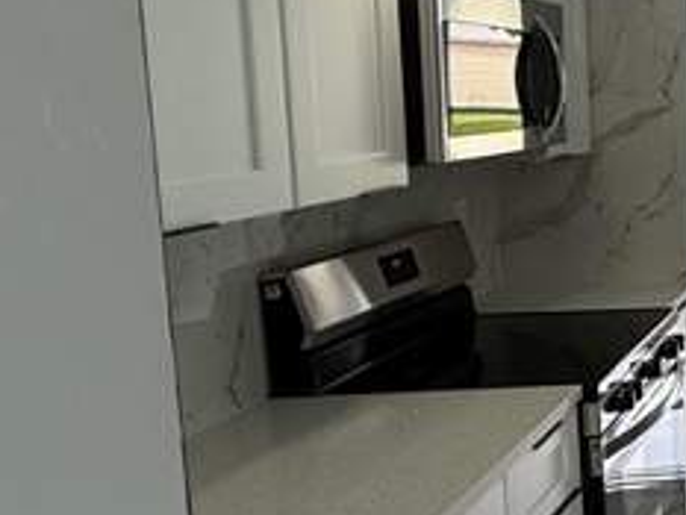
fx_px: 952
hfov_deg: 26.8
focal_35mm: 48
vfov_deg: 30.1
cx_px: 1054
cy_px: 185
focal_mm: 2.22
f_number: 2.2
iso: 64
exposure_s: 1/124
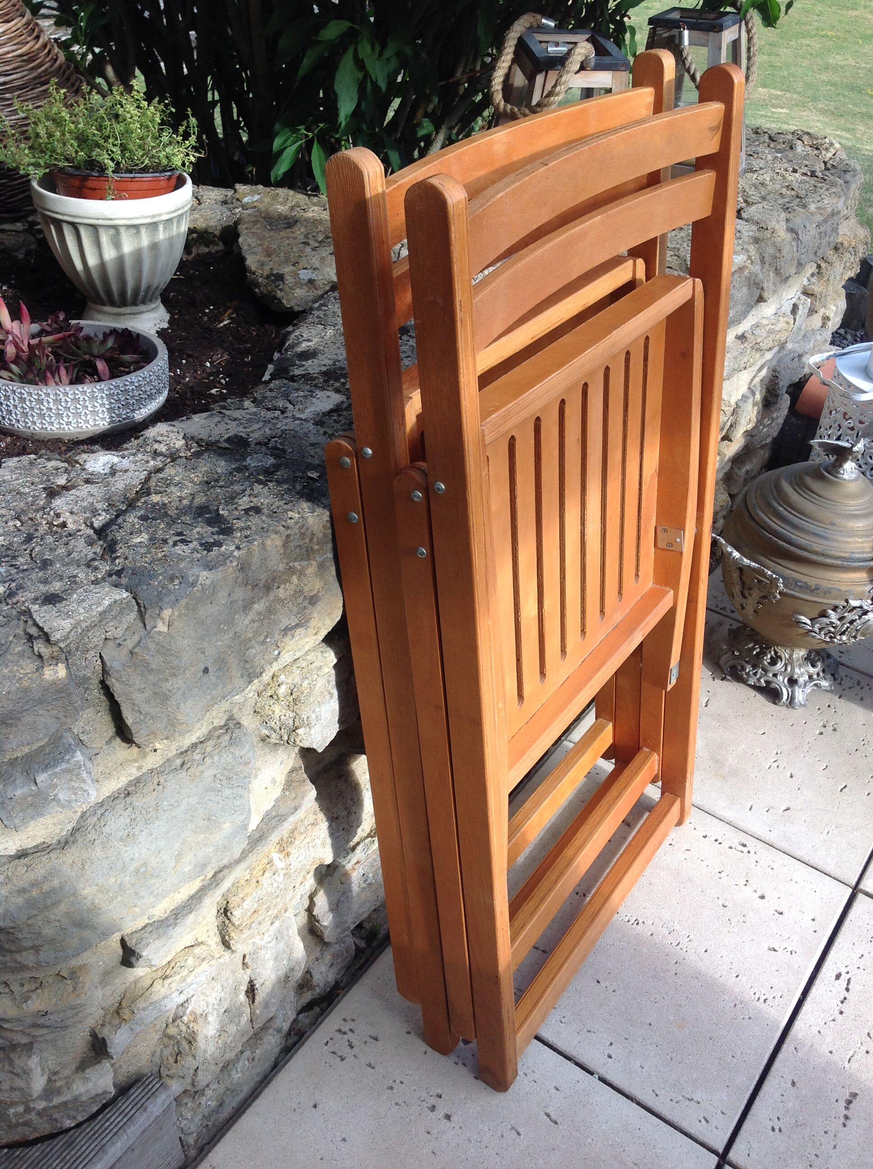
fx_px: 1180
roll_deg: -2.3
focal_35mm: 35
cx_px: 436
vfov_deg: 52.7
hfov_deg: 40.6
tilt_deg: -37.8
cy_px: 584
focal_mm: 4.28
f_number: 2.4
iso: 50
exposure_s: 1/403
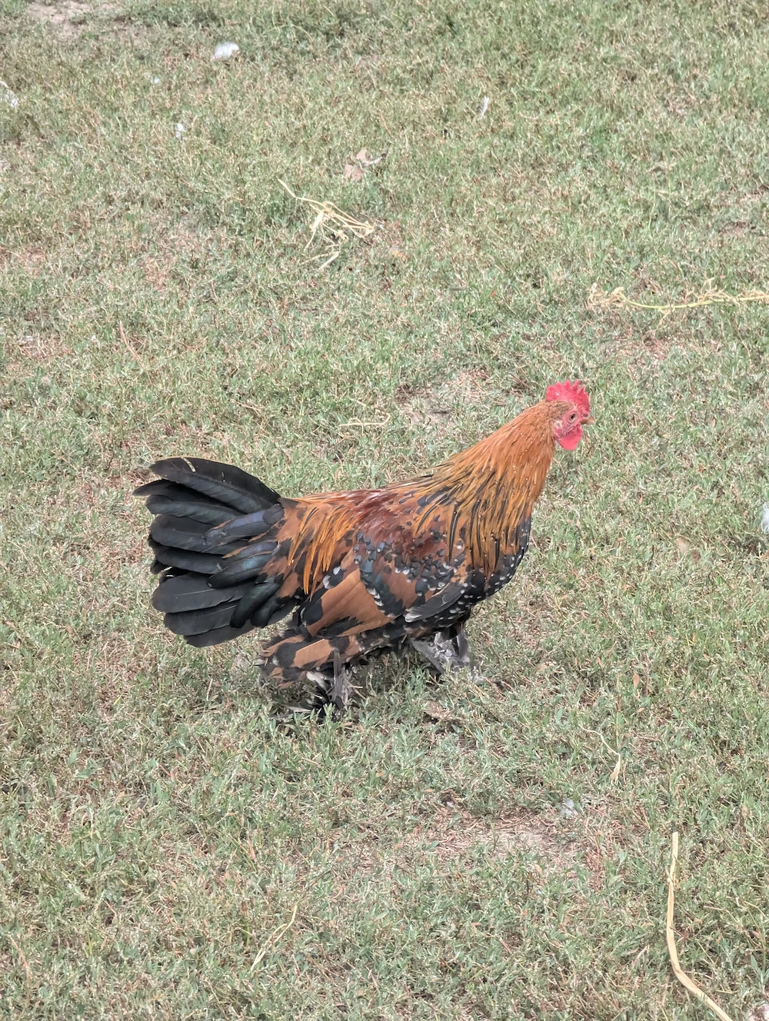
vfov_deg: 16.8
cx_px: 384
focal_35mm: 117
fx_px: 3457
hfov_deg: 12.7
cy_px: 510
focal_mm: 19
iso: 474
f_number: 3.5
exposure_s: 1/908
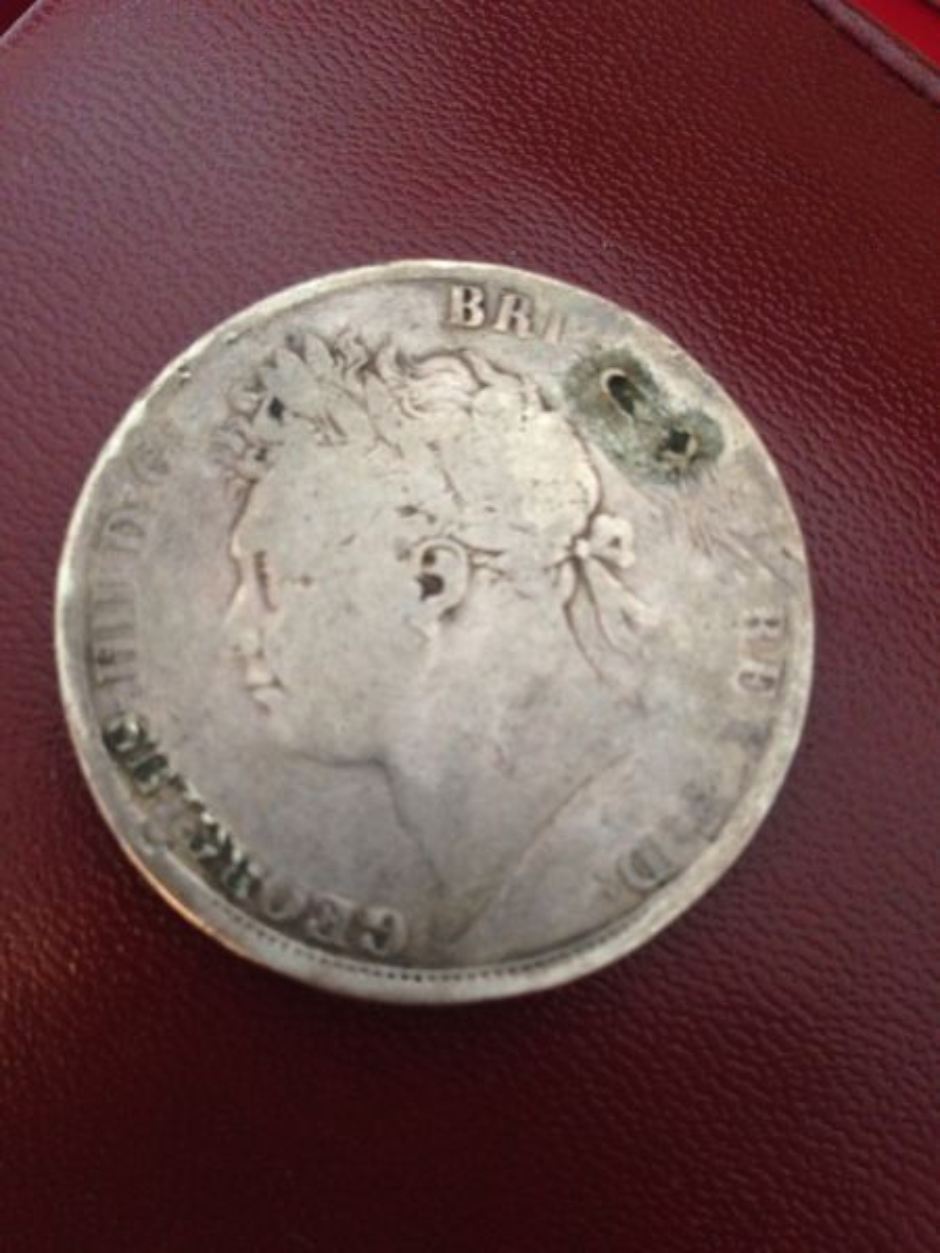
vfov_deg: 55.4
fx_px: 1195
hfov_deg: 42.9
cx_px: 470
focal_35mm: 33
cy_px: 626
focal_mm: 4.12
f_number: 2.4
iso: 250
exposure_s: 1/20
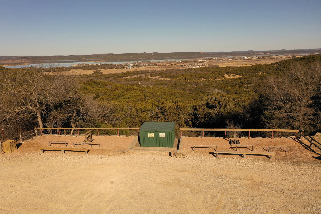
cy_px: 107
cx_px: 160
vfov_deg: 46.4
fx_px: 250
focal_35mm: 28
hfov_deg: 65.5
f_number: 6.3
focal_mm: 10.26
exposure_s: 1/800
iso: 100
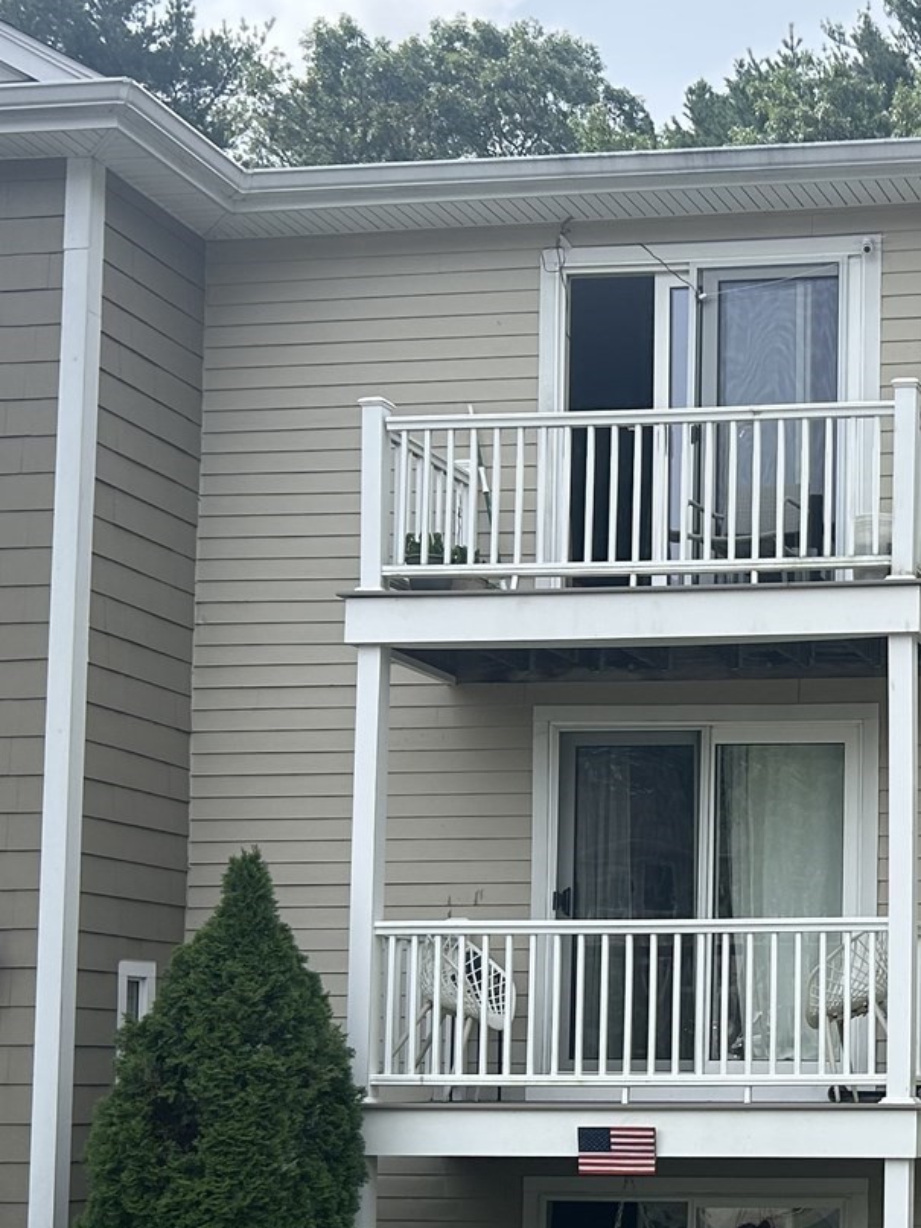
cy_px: 873
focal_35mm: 66
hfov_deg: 21.0
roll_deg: +0.0
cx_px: 1047
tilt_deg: +4.3
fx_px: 2342
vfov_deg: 29.1
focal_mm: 5.7
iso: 50
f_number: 1.5
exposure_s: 1/2404
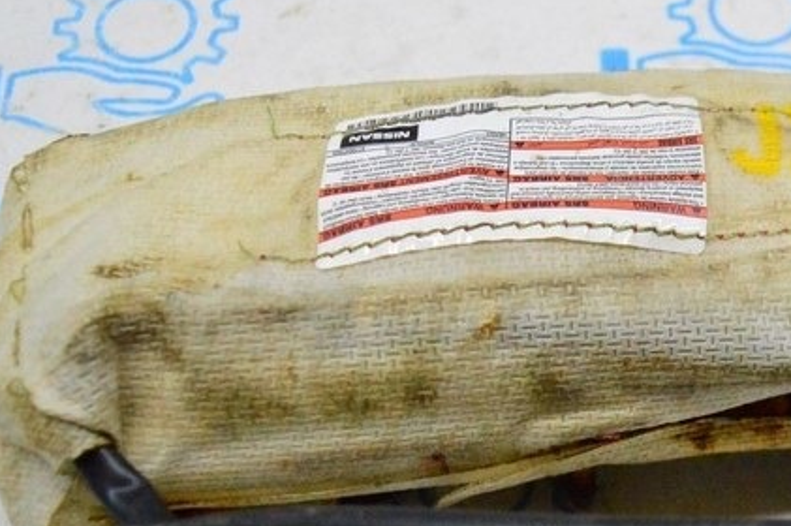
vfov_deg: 18.6
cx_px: 616
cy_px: 364
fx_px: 1603
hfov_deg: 27.3
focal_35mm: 73
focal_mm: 20
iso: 6400
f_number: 3.5
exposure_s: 1/1000
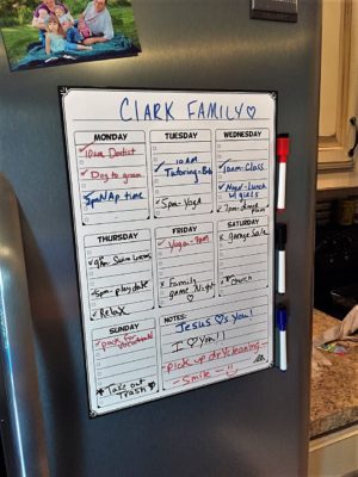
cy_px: 238
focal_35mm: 29
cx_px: 179
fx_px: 400
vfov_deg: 61.7
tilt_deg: -11.0
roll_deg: +1.7
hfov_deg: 48.2
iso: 200
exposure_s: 1/30
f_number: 2.2
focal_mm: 4.15
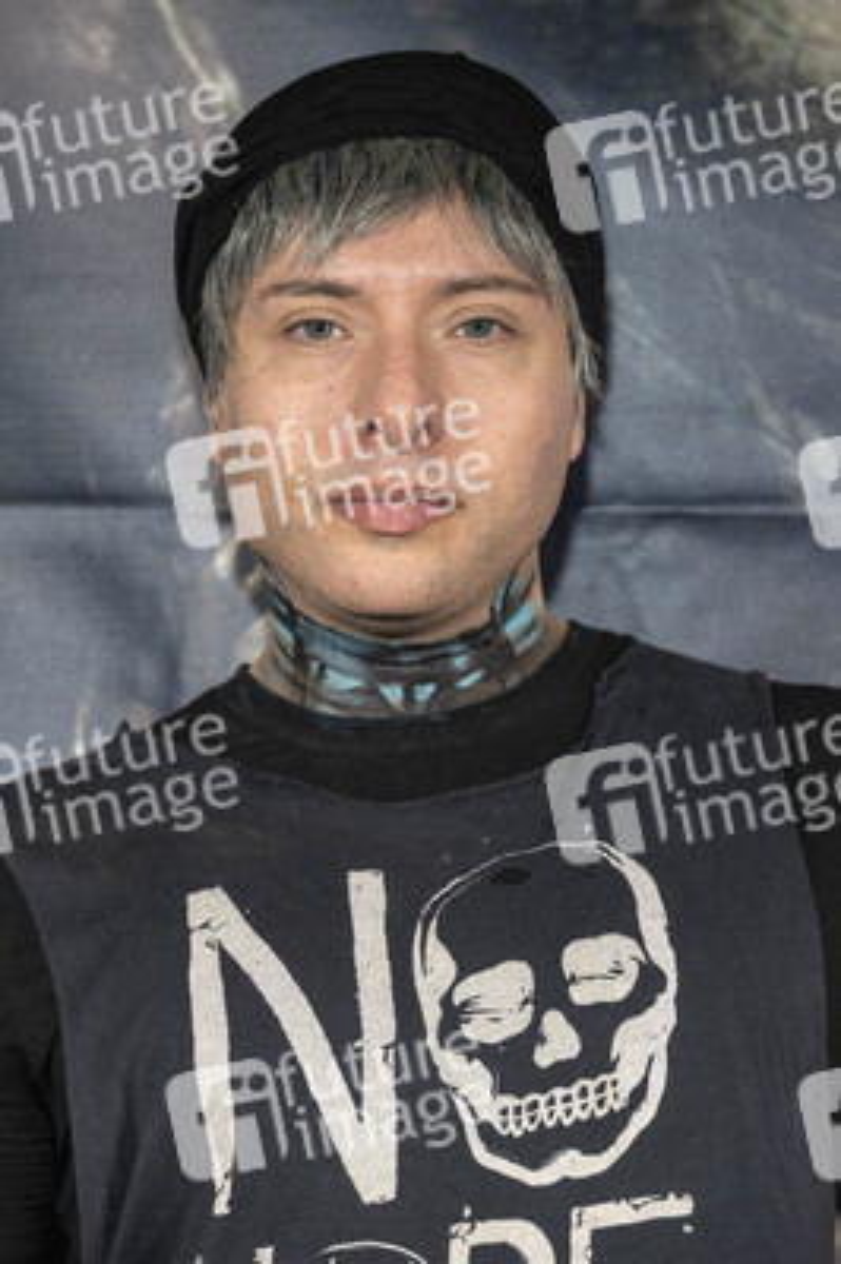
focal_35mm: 105
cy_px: 632
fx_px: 3685
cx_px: 420
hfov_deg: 13.0
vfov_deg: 19.5
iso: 800
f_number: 5.6
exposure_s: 1/200
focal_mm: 105
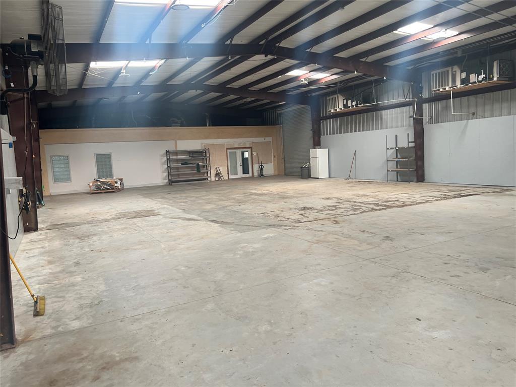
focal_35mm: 26
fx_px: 388
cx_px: 258
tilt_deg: -5.4
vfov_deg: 53.1
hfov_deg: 67.3
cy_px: 194
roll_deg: +2.5
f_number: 1.5
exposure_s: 1/117
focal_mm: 5.7
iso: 125
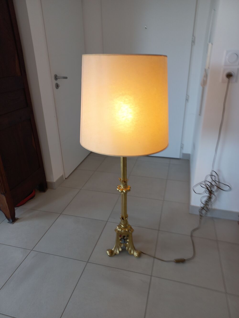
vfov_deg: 69.4
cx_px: 120
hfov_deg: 54.9
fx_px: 230
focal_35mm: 25
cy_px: 159
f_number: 1.8
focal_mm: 4.6
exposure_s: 1/50
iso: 50
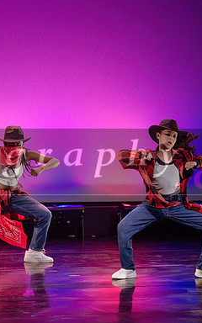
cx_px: 33
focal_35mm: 201
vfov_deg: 10.4
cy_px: 145
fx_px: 1770
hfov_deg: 6.5
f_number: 2.8
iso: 1600
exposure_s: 1/250
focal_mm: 116
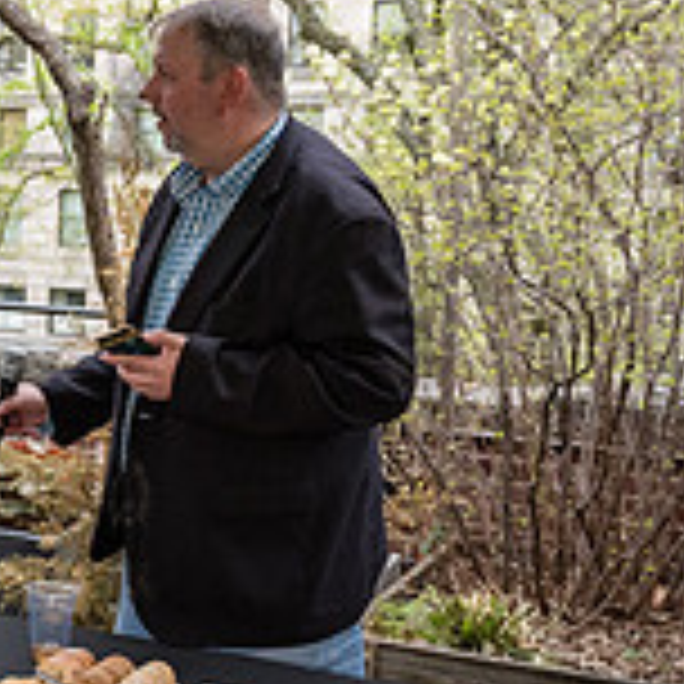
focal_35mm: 78
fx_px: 1744
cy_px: 308
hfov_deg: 18.5
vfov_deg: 22.2
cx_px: -454
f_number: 4
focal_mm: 24
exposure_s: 1/320
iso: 1000
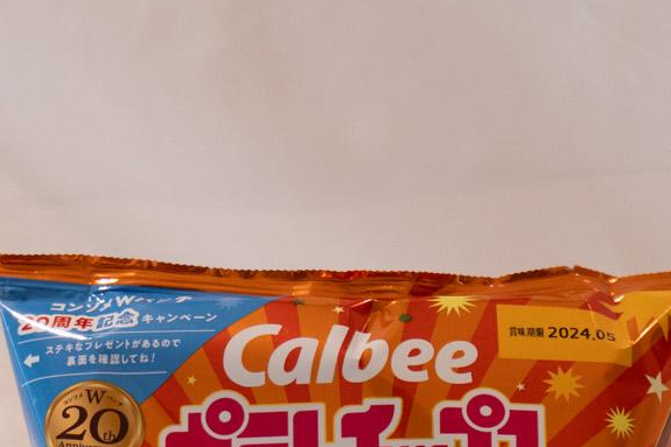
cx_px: 1054
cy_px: 670
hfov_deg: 11.5
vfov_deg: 7.9
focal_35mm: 171
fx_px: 3186
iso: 1600
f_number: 5.6
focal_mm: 48
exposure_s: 1/100
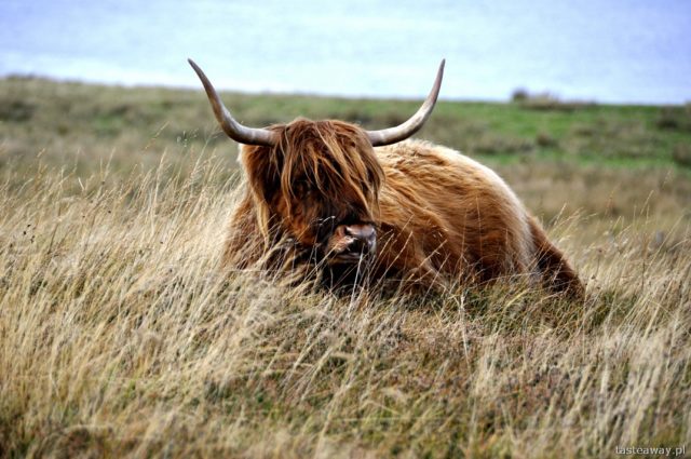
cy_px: 230
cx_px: 346
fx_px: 5751
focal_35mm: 300
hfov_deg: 6.9
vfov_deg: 4.6
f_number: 5.6
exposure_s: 1/500
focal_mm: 200
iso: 280
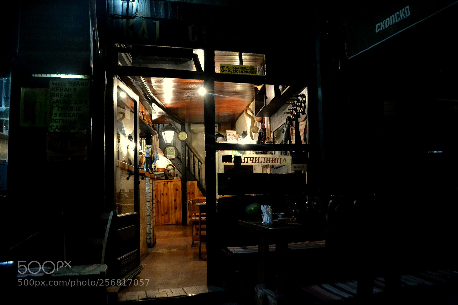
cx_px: 229
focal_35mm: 27
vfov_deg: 47.9
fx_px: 343
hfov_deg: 67.4
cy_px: 152
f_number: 3.5
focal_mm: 18
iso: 3200
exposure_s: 1/60
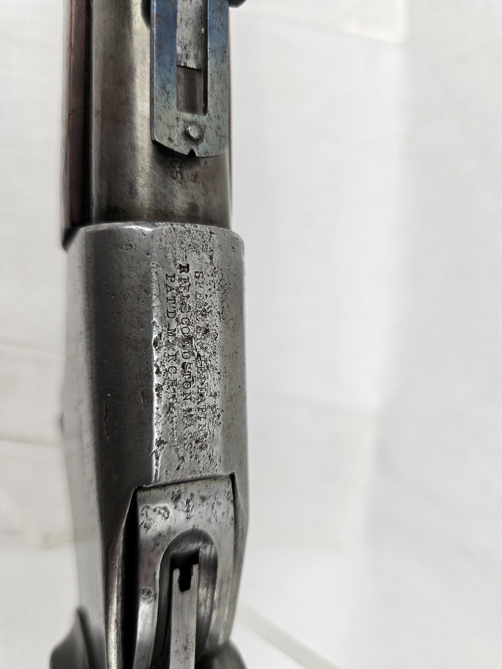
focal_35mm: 23
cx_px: 251
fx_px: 445
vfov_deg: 73.9
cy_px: 334
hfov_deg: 58.9
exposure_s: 1/100
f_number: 1.7
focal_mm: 6.3
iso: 50
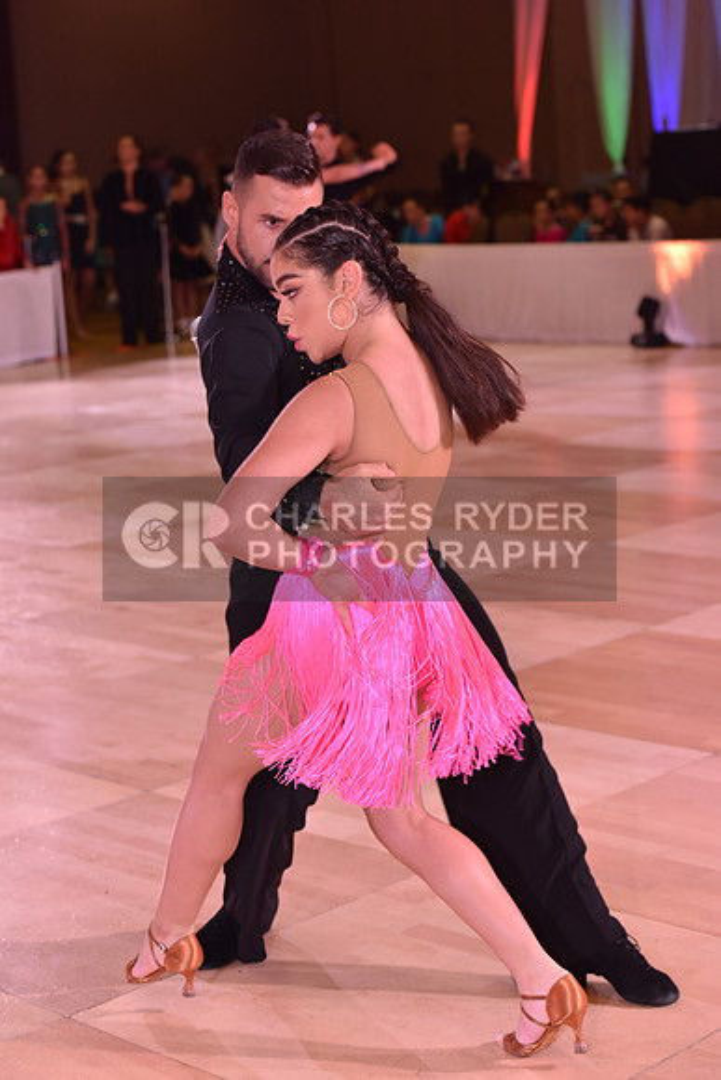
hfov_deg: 19.5
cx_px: 360
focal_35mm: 70
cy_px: 540
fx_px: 2101
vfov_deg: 28.8
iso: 1250
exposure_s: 1/250
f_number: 4.5
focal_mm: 70
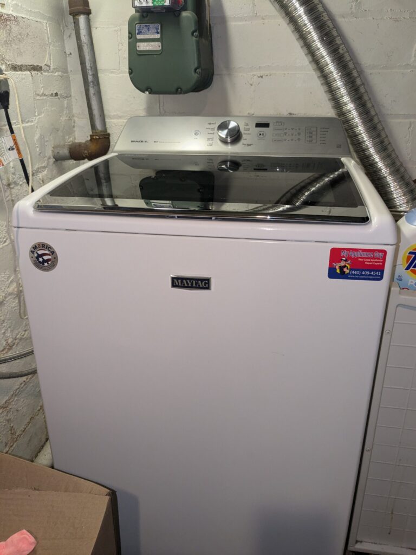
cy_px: 278
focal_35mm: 27
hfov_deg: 51.4
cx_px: 208
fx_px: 433
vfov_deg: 65.3
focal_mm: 4.38
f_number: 1.73
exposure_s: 1/120
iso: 506
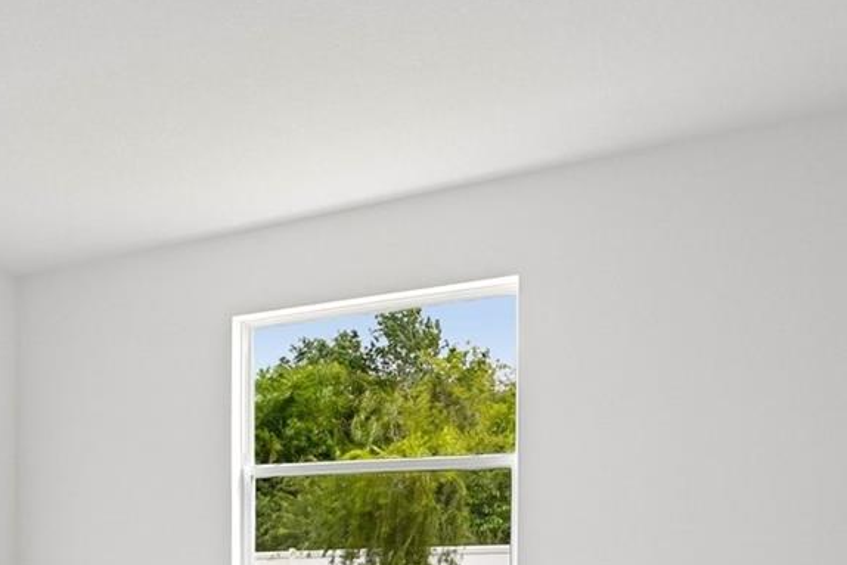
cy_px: 543
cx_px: 56
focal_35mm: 39
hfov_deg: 44.3
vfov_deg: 32.0
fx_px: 918
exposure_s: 1/100
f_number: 8
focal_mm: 14
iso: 400
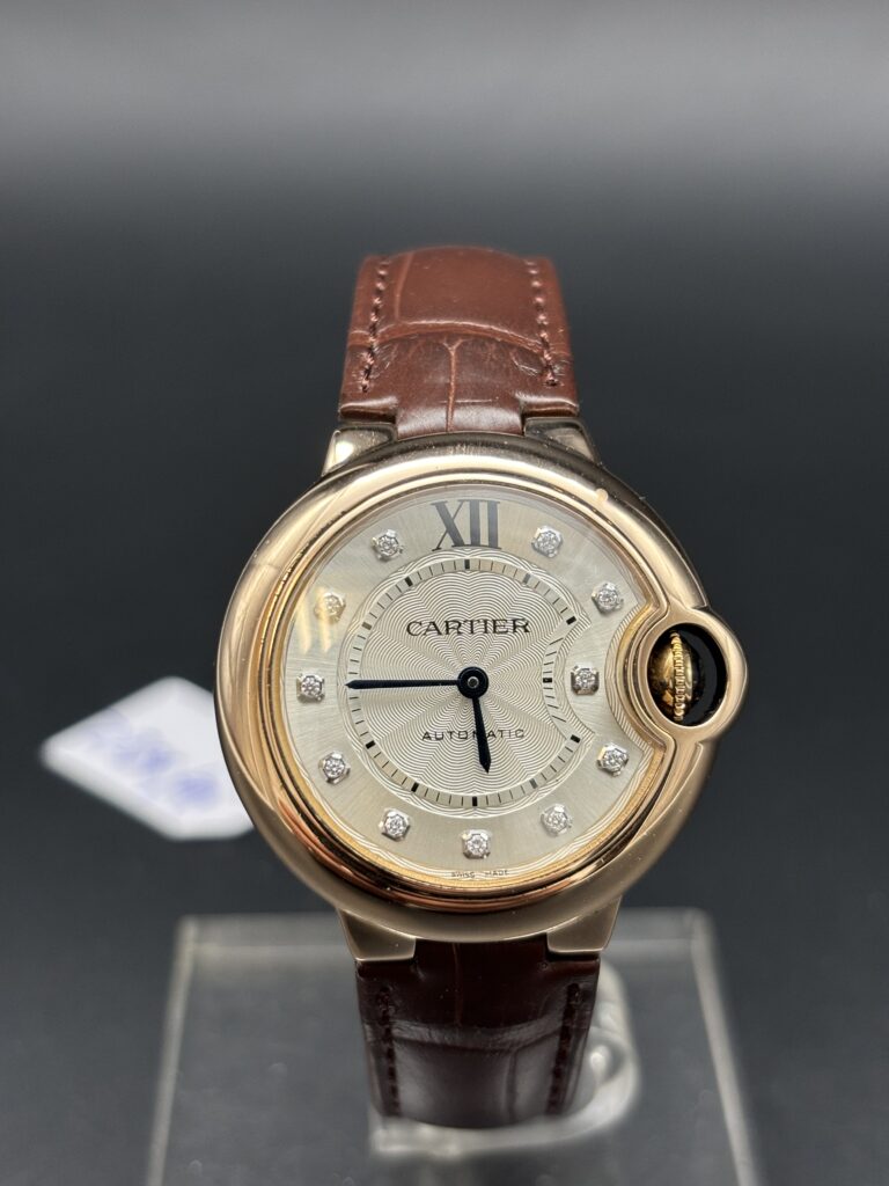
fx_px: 1781
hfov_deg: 28.0
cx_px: 444
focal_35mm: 52
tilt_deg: -30.2
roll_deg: +0.1
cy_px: 593
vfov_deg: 36.8
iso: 40
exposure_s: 1/50
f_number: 1.6
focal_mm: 5.96
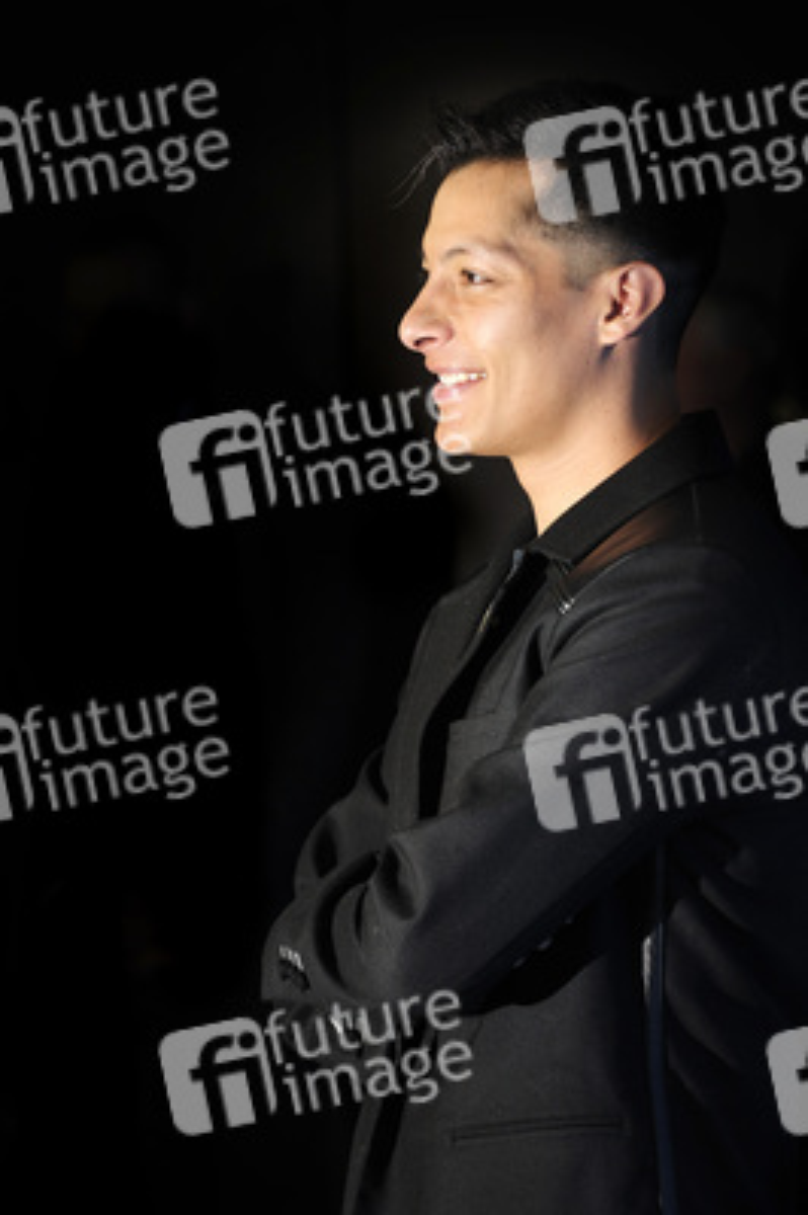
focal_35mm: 200
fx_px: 6744
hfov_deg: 6.9
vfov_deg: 10.3
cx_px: 404
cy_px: 608
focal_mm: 200
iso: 200
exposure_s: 1/200
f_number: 6.3
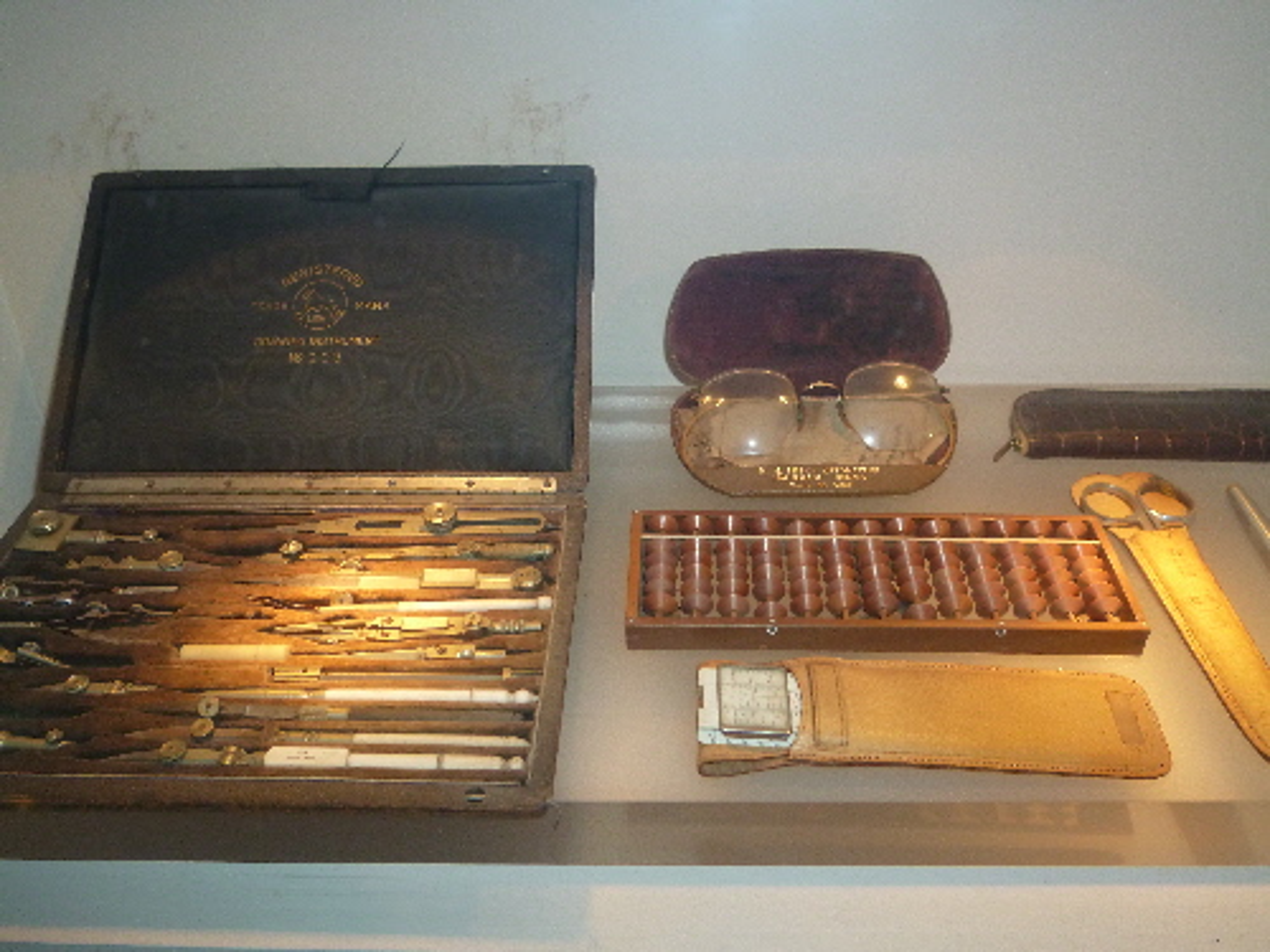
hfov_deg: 61.7
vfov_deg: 48.2
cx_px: 635
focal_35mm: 29
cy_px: 476
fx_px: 1064
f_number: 2.7
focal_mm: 5.2
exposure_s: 1/60
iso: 200
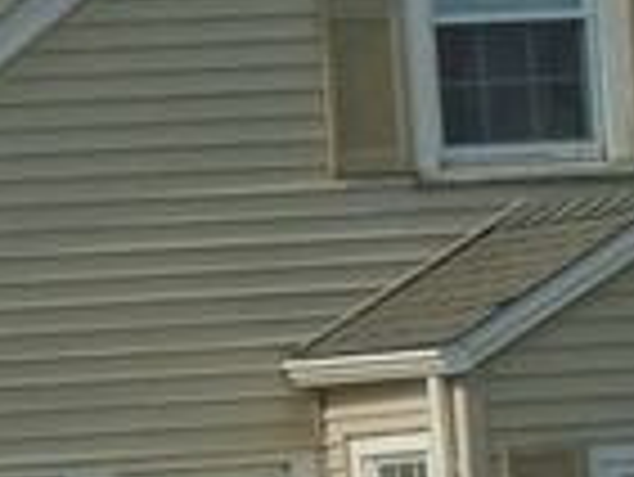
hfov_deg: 3.5
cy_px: 378
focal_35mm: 573
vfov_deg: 2.6
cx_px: -157
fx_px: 10504
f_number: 6.1
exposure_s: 1/800
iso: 100
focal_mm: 14
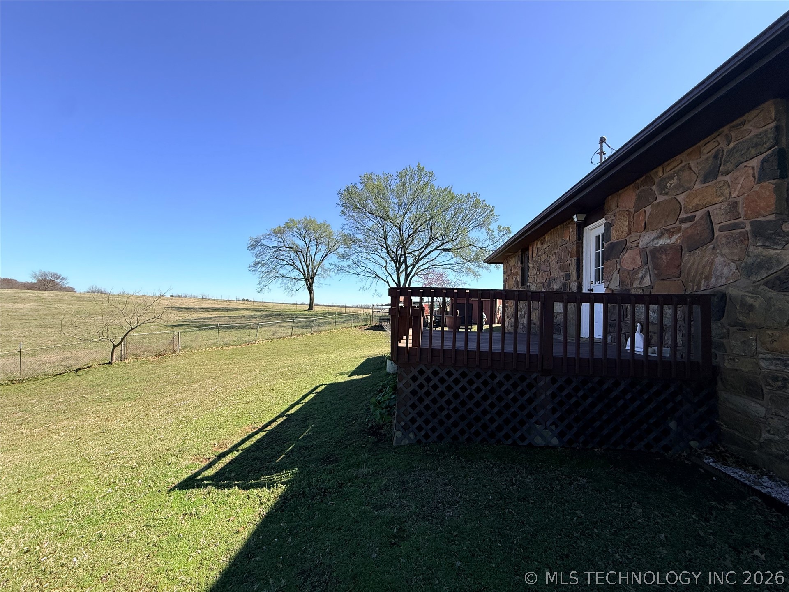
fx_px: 319
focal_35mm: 14
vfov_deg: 85.7
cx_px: 394
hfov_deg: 102.1
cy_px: 296
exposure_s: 1/1656
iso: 50
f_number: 2.2
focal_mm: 2.22
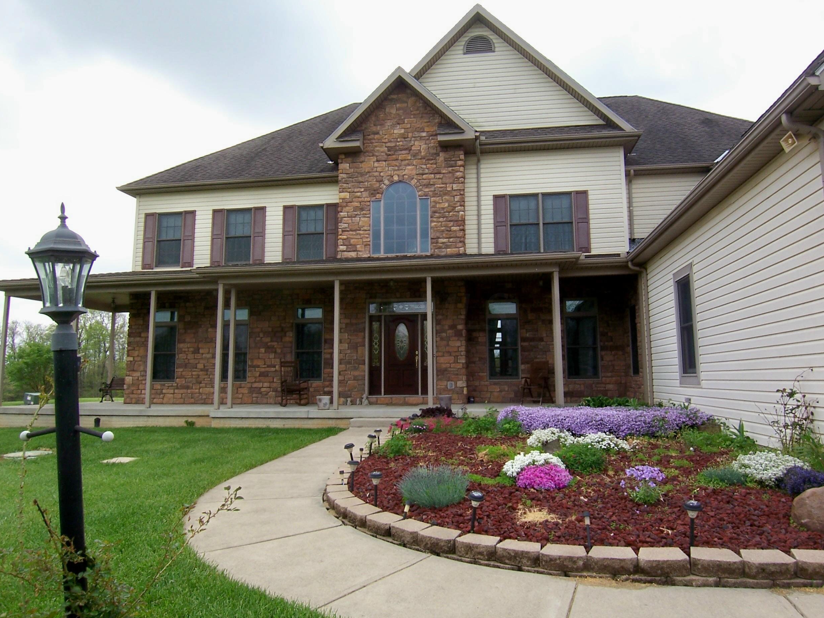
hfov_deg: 71.6
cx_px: 423
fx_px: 571
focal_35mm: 24
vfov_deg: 56.8
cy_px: 311
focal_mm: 3.8
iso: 64
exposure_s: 1/200
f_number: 5.6
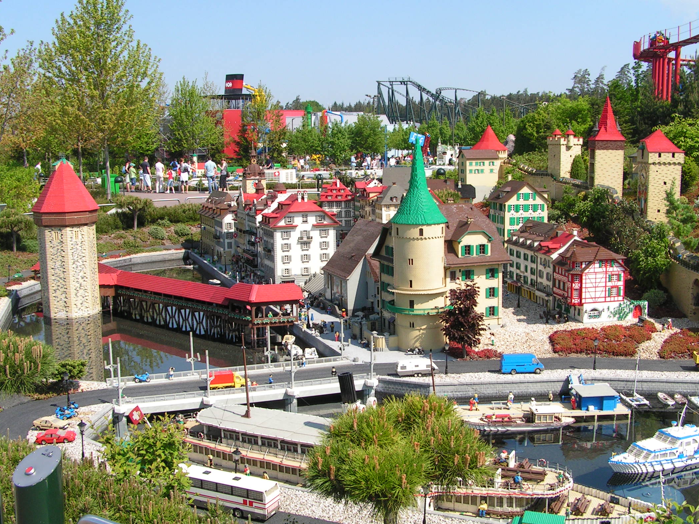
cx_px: 373
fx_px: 828
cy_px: 254
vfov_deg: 35.1
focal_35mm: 41
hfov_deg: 45.8
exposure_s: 1/250
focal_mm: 6.3
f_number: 5.6
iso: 50
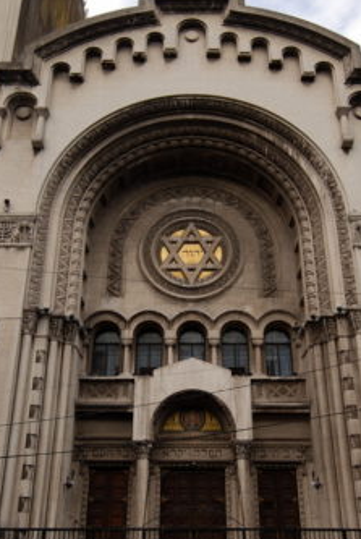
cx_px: 185
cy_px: 308
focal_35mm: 36
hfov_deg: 37.0
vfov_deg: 52.9
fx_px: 540
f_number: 9
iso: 100
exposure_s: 1/80
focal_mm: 16
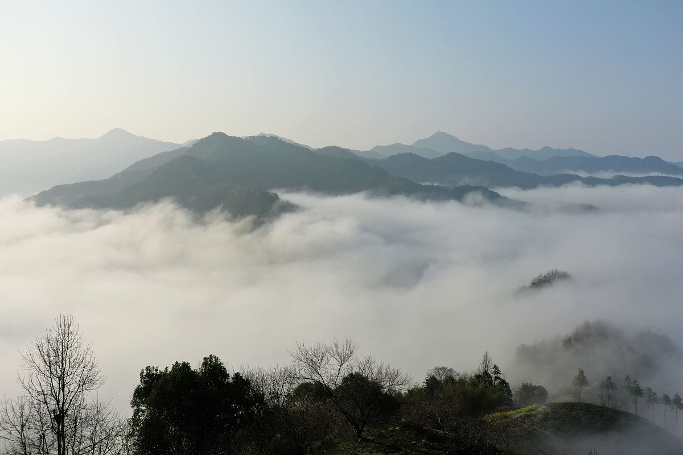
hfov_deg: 65.5
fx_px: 531
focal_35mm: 28
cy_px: 228
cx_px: 342
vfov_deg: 46.4
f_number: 6.3
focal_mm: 10.26
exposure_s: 1/800
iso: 100
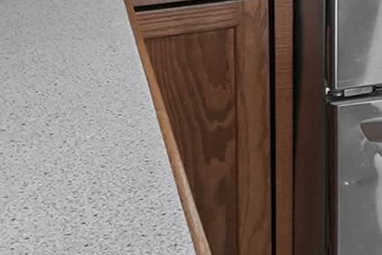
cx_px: 1146
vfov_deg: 10.4
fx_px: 1295
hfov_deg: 11.0
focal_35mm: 122
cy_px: -257
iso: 2000
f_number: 10
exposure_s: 1/3
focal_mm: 17
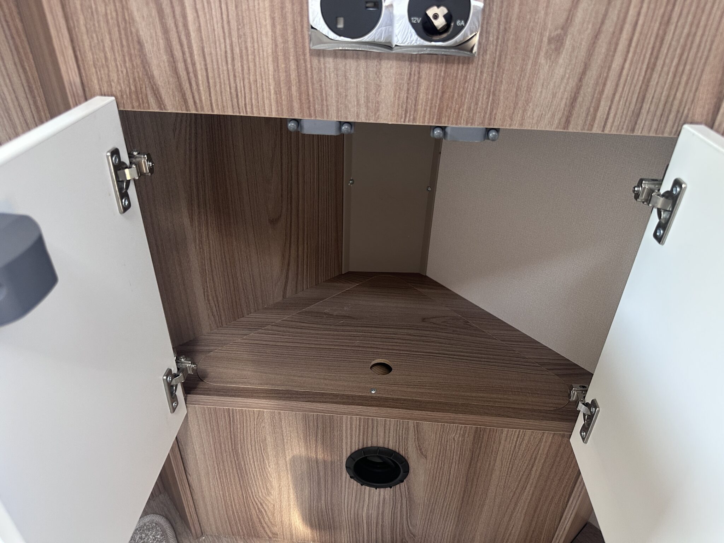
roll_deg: -2.4
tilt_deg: -33.8
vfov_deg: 56.8
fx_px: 502
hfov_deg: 71.6
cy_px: 272
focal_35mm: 24
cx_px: 362
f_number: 1.78
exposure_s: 1/60
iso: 250
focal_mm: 6.86
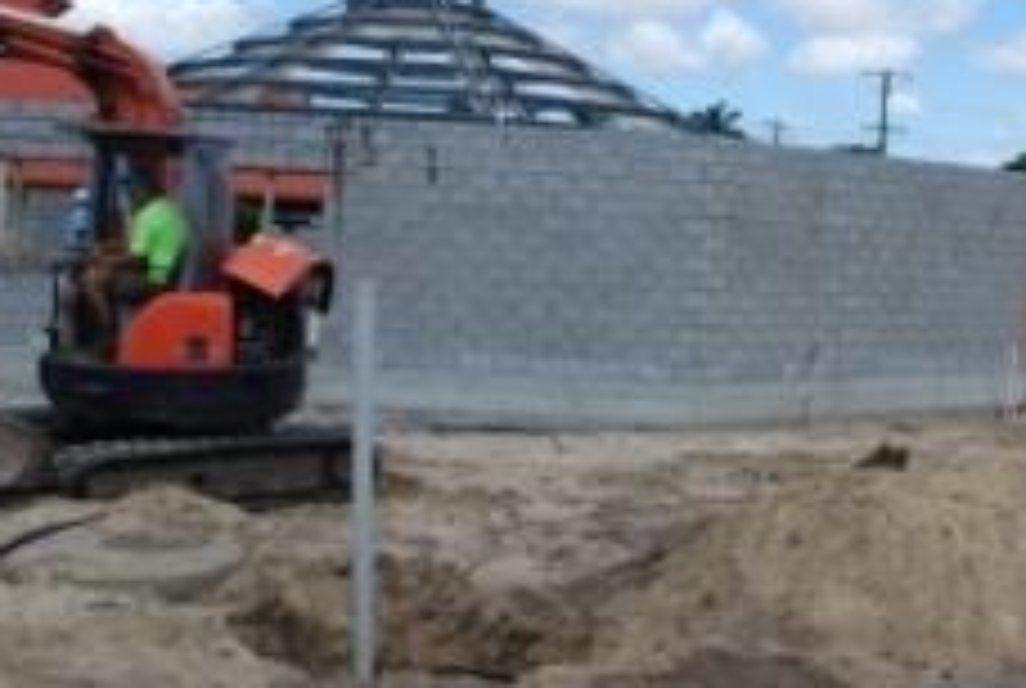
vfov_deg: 23.1
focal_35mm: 59
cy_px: 283
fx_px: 1685
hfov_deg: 33.2
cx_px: 778
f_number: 7.1
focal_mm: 20
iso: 100
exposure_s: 1/200
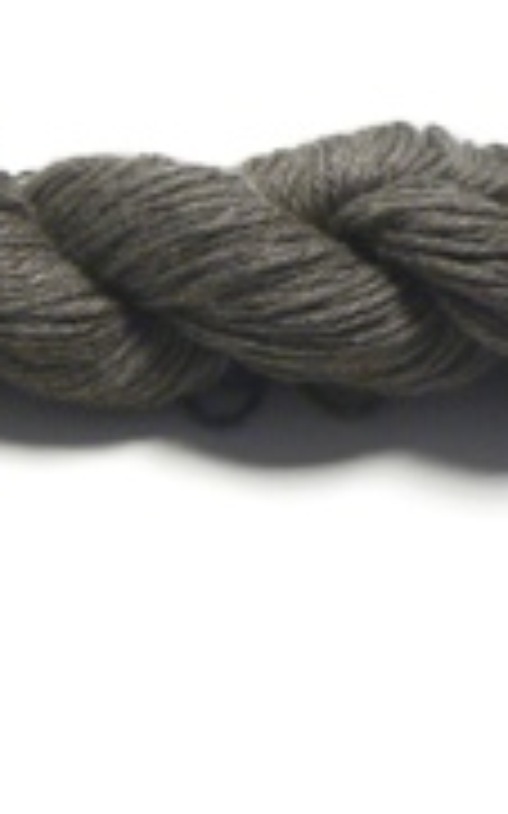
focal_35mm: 81
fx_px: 1796
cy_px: 301
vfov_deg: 25.5
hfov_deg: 15.6
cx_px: -63
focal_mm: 6
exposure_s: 1/30
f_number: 2.8
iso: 150
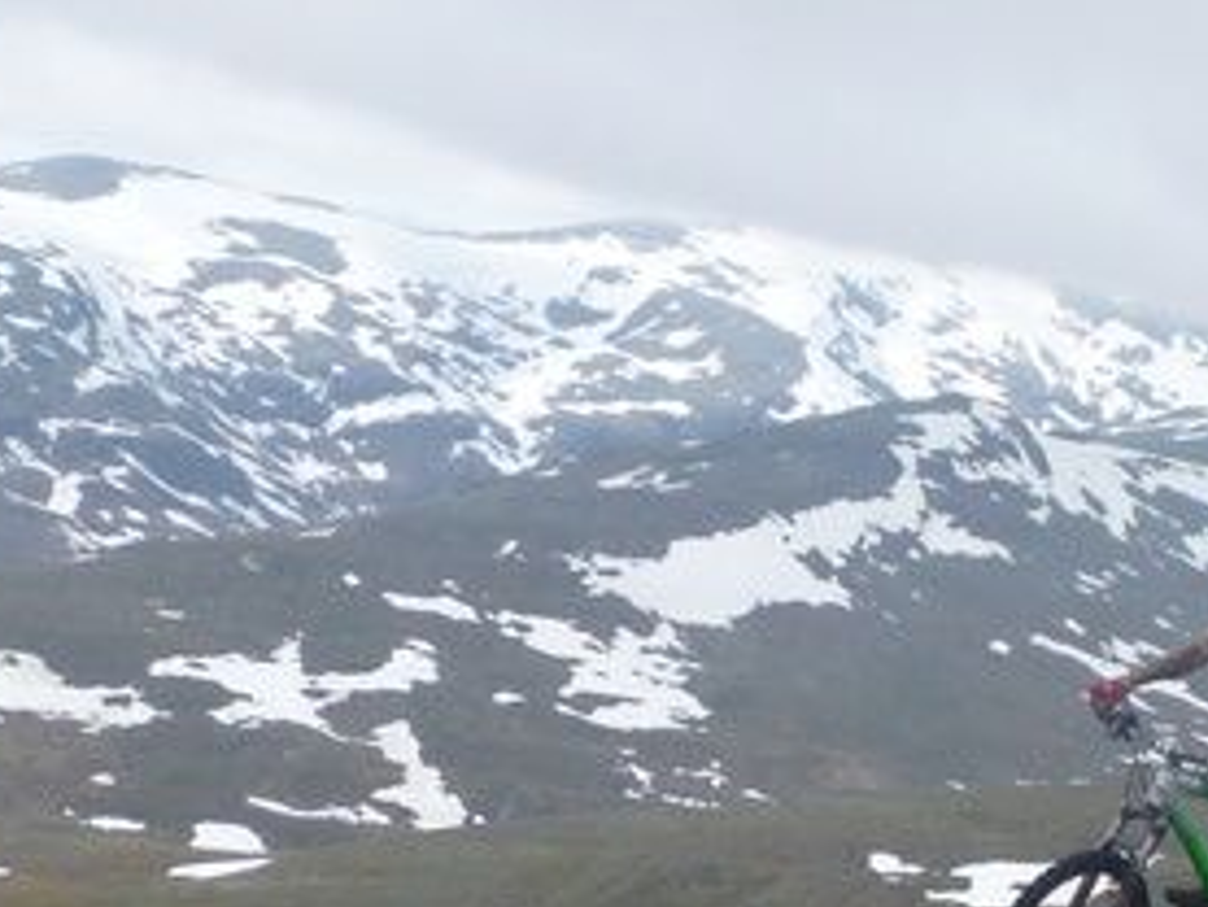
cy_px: 785
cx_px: 1167
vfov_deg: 12.0
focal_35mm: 123
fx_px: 4294
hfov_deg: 15.8
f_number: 4.5
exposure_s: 1/500
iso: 160
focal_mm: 8.4
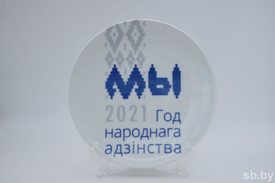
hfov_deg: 35.1
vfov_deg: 23.8
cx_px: 138
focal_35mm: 57
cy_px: 92
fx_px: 435
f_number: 4.8
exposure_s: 1/500
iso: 400
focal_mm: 38
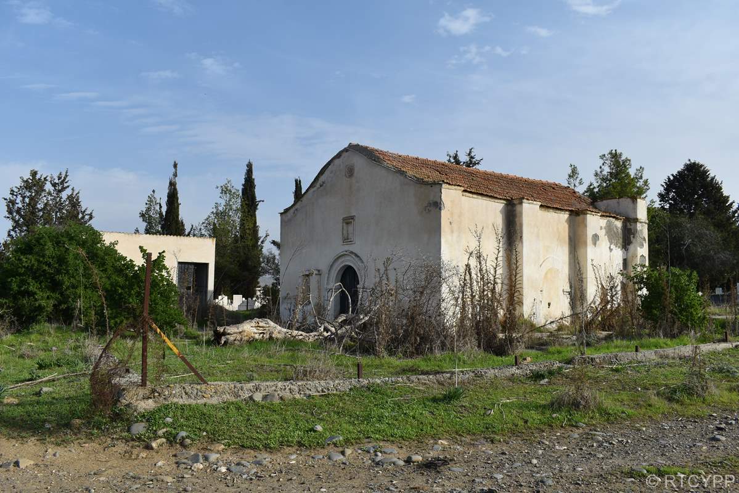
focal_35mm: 30
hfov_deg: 61.9
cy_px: 246
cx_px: 370
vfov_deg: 43.6
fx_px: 616
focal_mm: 20
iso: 100
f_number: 9
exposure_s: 1/320
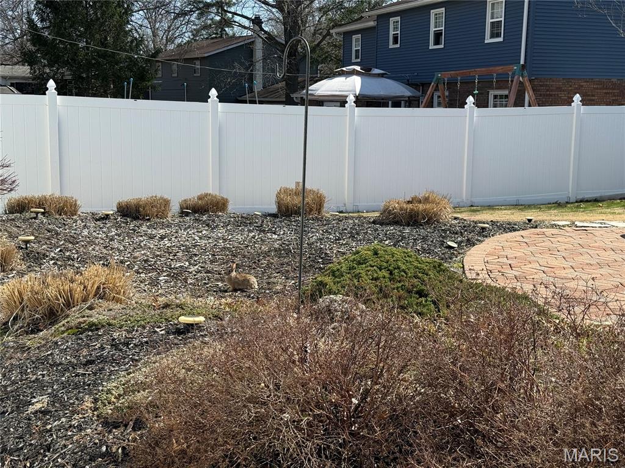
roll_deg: -0.5
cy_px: 234
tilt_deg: -8.4
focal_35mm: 48
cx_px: 312
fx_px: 867
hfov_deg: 39.7
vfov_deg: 30.3
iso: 64
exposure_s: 1/3226
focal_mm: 6.76
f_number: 1.78
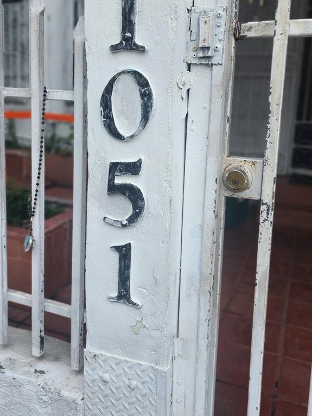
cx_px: 135
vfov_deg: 51.1
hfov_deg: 39.6
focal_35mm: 36
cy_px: 172
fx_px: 433
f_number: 1.8
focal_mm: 6.4
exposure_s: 1/279
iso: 12
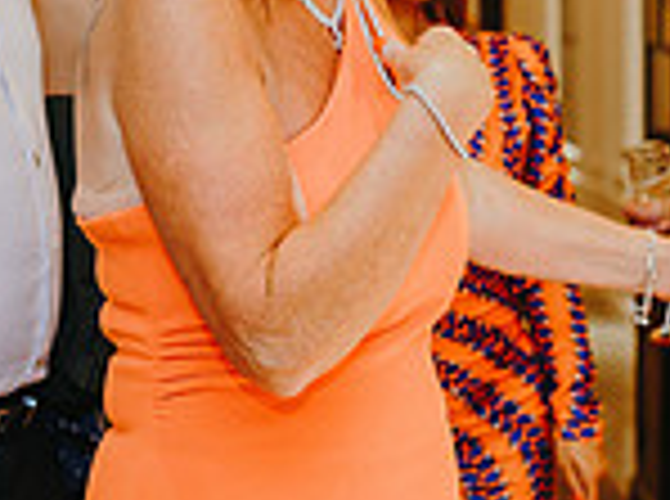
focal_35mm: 134
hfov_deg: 14.8
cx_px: 342
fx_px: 2587
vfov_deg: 11.0
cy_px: 182
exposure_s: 1/200
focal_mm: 35
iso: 640
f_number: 2.2
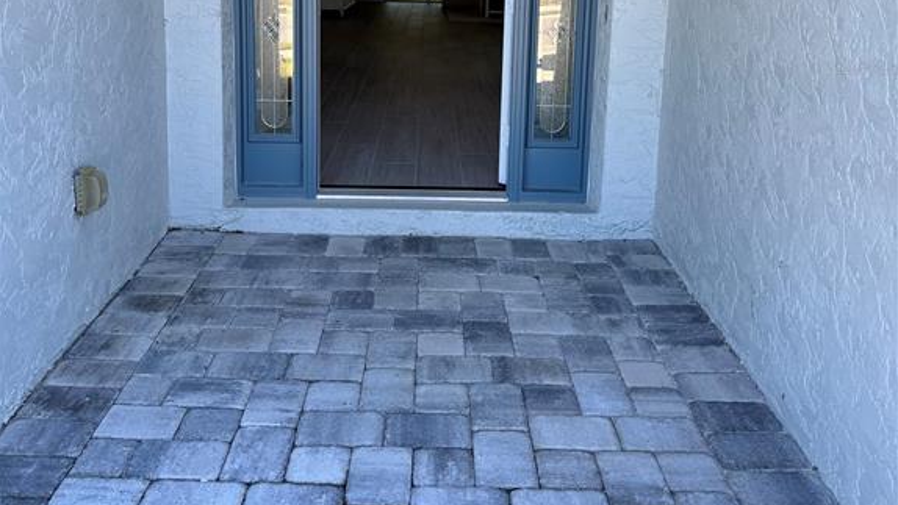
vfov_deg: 32.3
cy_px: 67
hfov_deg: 56.6
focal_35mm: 35
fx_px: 833
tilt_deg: -9.2
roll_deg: -0.7
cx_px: 449
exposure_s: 1/457
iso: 80
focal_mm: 6.76
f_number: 1.78
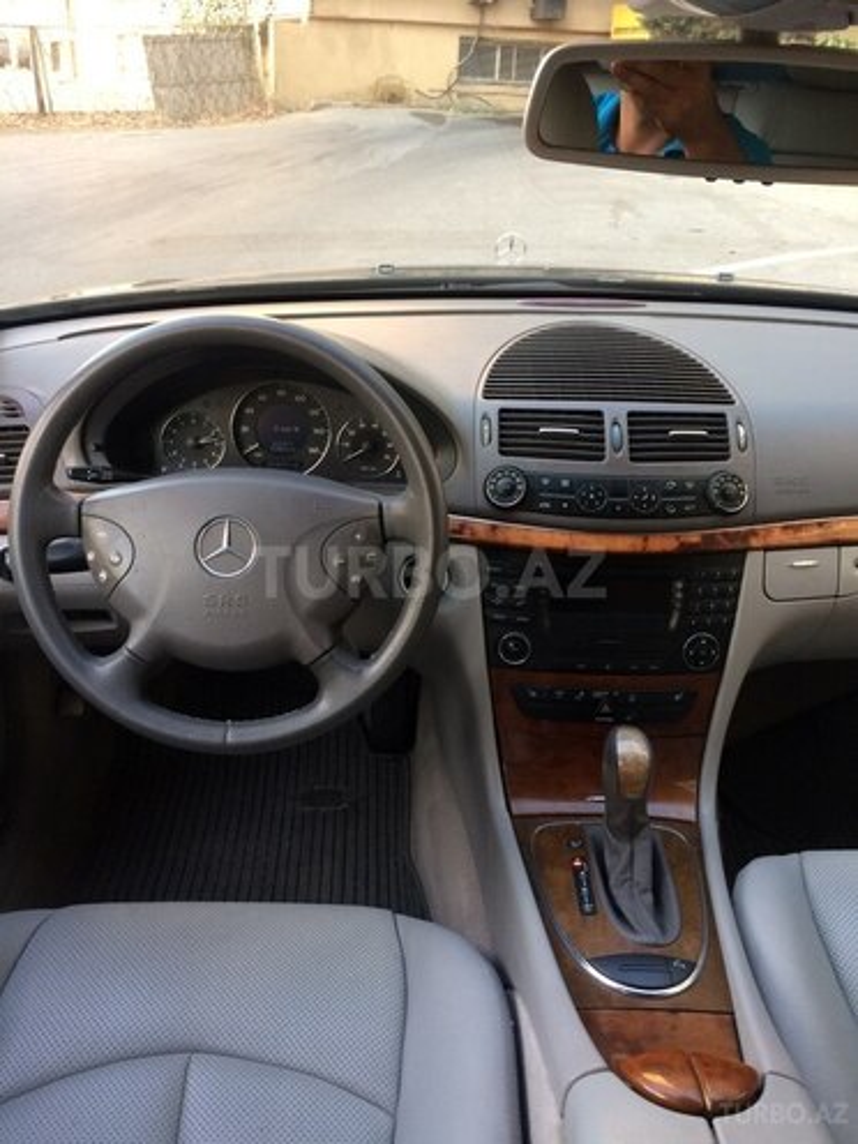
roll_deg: -0.2
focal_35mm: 29
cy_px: 572
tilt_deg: -24.7
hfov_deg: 48.2
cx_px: 429
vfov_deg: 61.7
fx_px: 958
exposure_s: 1/33
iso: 64
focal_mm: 4.15
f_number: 2.2
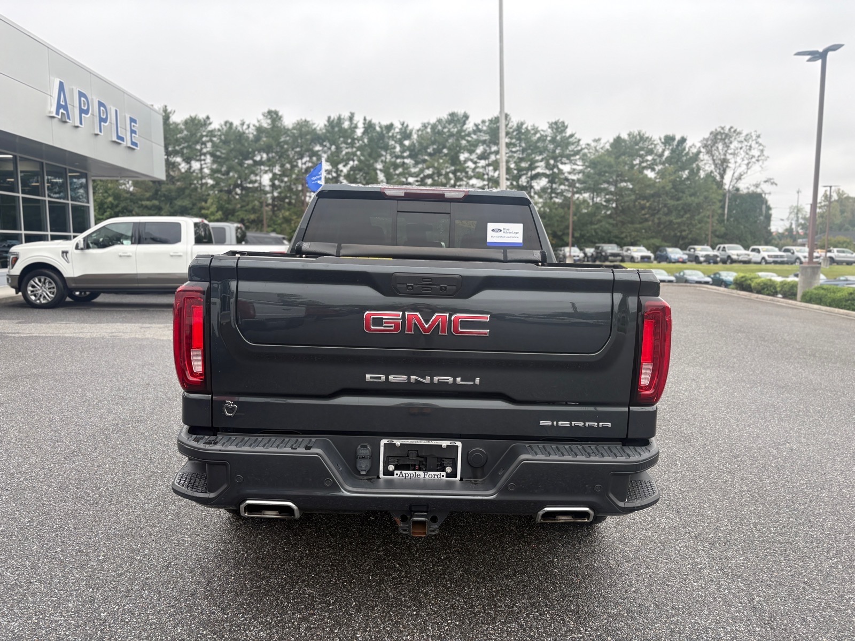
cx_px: 428
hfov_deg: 67.3
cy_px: 320
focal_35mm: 26
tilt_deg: -6.2
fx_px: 642
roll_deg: +1.3
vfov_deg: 53.1
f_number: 1.6
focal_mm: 5.96
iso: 100
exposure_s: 1/242
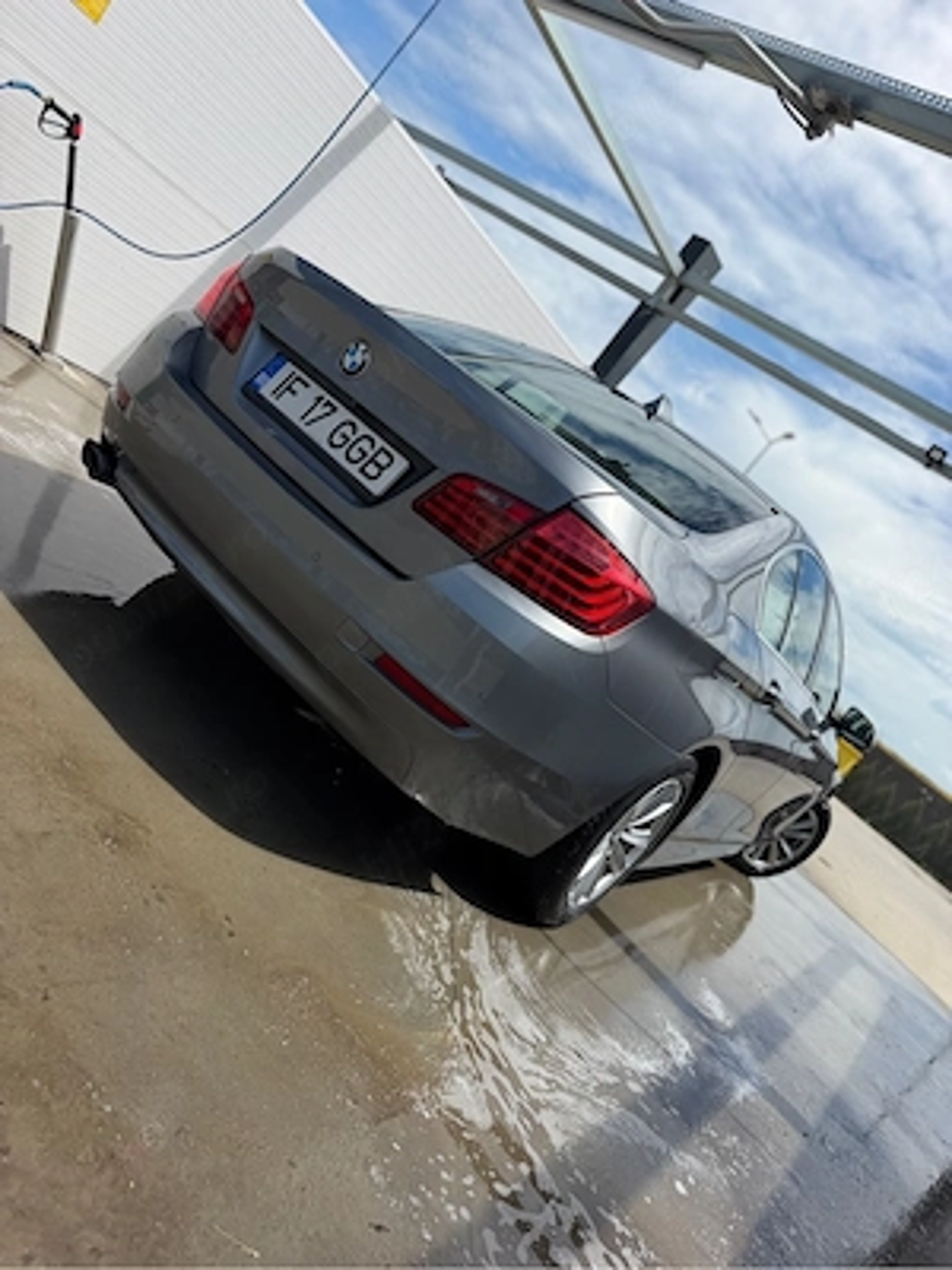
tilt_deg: -8.9
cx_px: 476
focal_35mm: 24
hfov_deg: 56.8
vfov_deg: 71.6
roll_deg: -39.9
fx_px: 880
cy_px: 635
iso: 80
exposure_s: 1/4975
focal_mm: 6.76
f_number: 1.78
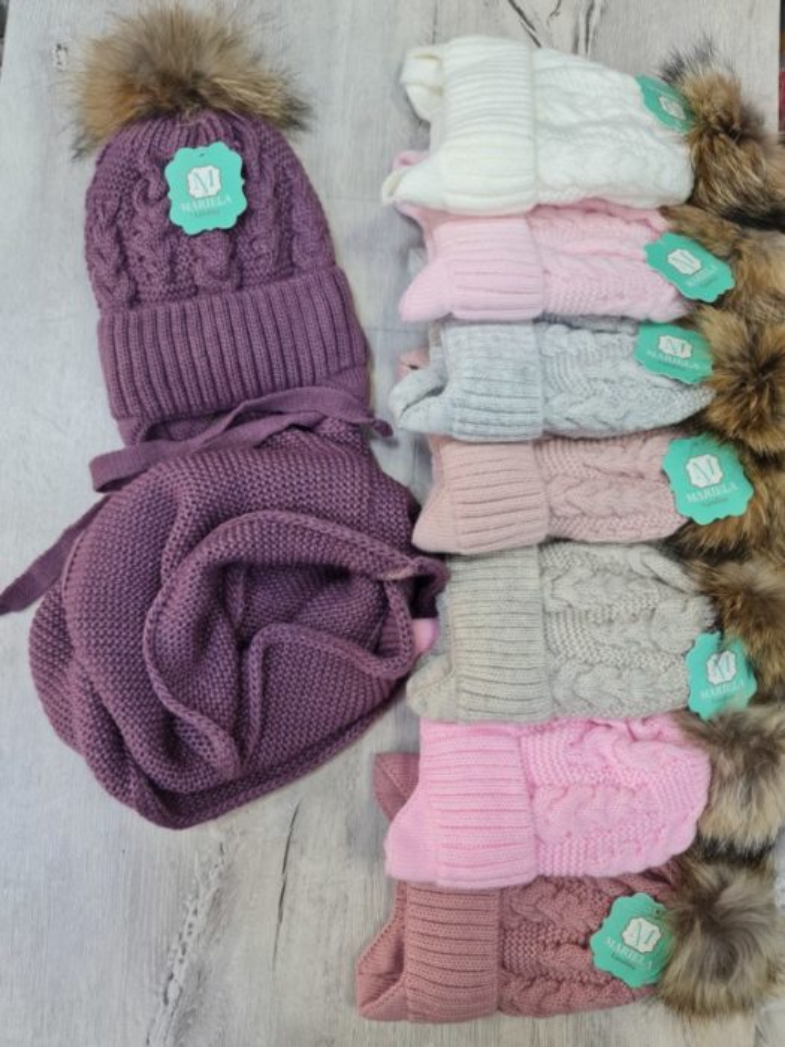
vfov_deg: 69.4
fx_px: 756
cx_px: 392
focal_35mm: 25
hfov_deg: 54.9
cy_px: 524
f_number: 1.8
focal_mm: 7
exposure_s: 1/100
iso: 160
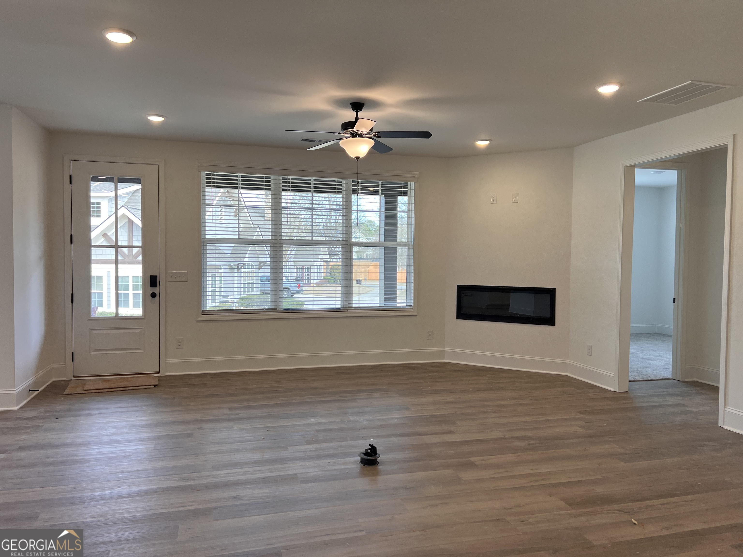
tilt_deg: -2.2
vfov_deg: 53.1
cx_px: 372
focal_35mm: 26
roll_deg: -1.0
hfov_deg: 67.3
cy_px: 278
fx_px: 558
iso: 64
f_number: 1.5
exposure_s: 1/165
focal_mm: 5.7
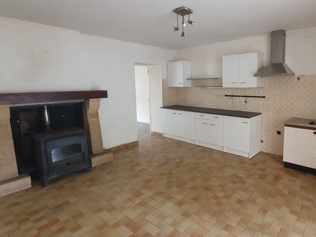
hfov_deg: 80.1
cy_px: 102
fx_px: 183
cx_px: 198
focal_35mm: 20
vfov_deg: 65.7
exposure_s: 1/33
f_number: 2.2
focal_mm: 1.8
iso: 320
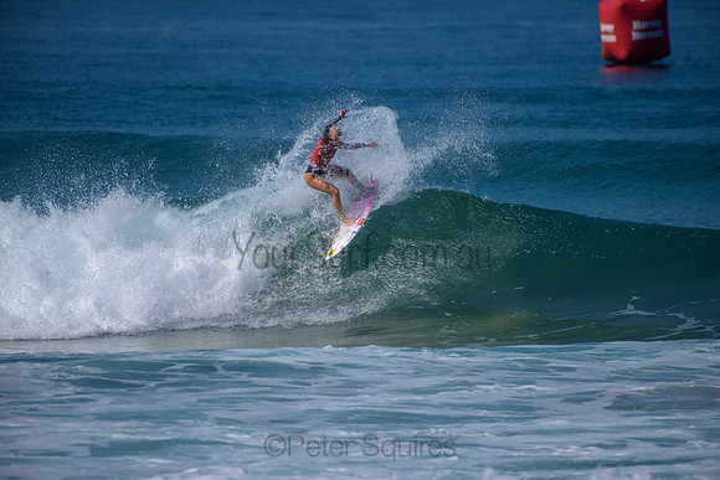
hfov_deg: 4.1
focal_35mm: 500
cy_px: 240
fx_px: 10002
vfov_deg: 2.8
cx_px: 360
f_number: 5.6
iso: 110
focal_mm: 500
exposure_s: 1/2000
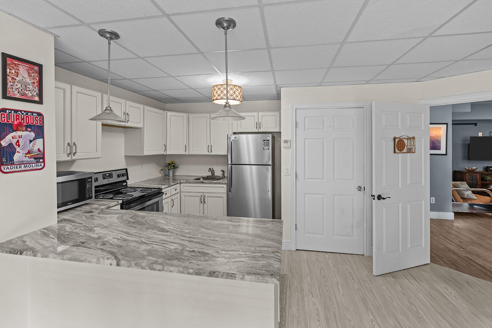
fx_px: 219
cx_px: 246
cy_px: 164
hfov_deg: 96.7
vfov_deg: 73.8
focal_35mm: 16
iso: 2000
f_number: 3.5
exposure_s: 1/50
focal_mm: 16
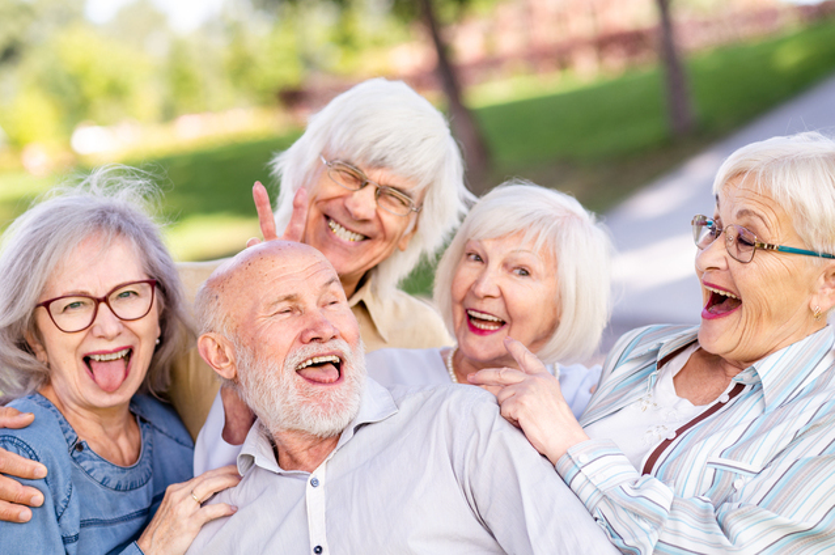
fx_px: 1969
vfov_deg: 16.0
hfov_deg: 23.9
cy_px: 278
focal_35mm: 85
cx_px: 418
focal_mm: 85
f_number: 2.8
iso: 200
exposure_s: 1/640
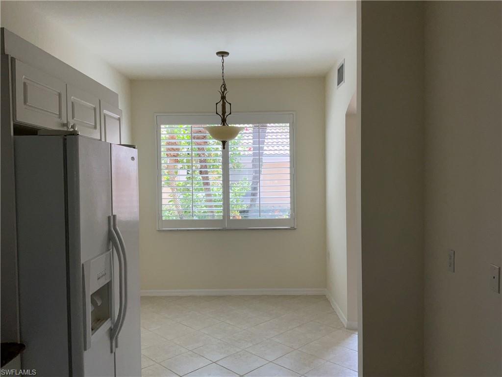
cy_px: 188
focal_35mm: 29
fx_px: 421
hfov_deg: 61.7
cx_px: 251
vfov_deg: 48.2
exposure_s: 1/335
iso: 16
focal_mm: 3
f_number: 1.8
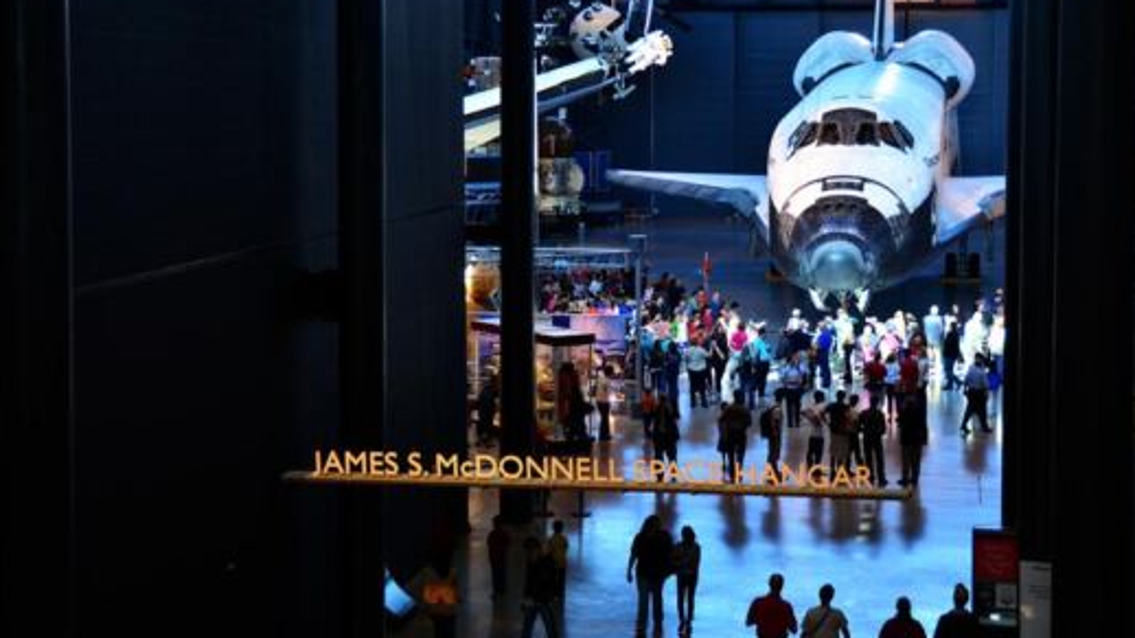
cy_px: 260
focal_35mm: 62
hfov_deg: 33.8
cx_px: 660
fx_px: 1865
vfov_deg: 19.4
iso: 400
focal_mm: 32
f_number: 4.2
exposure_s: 1/50
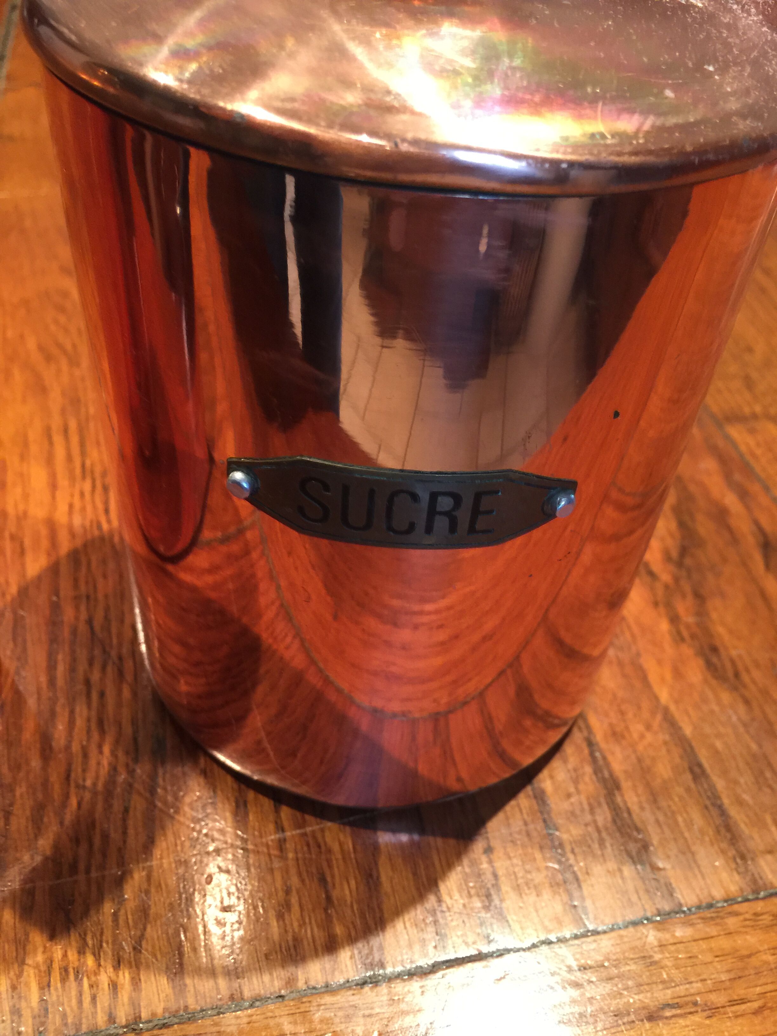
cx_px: 388
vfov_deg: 61.7
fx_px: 868
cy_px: 518
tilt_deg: -44.1
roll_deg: -3.8
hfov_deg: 48.2
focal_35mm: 29
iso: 100
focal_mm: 4.15
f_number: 2.2
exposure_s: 1/10
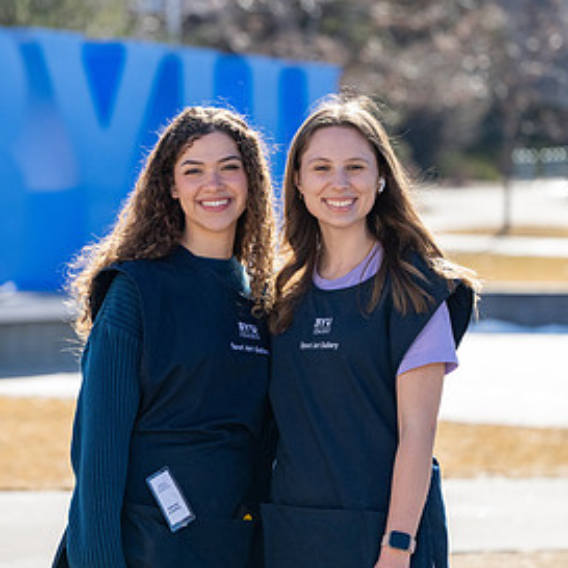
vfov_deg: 10.0
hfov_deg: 10.0
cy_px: 224
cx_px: 208
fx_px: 3230
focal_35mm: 174
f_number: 2.8
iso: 640
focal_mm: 86
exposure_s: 1/6400
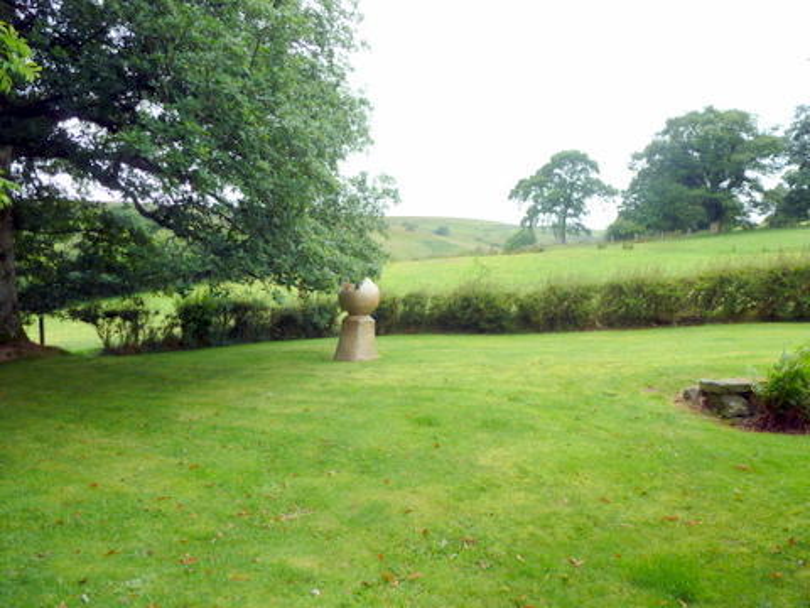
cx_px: 405
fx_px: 562
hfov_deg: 71.6
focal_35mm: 24
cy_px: 304
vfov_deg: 56.8
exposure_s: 1/80
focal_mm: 4.3
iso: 100
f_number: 3.3
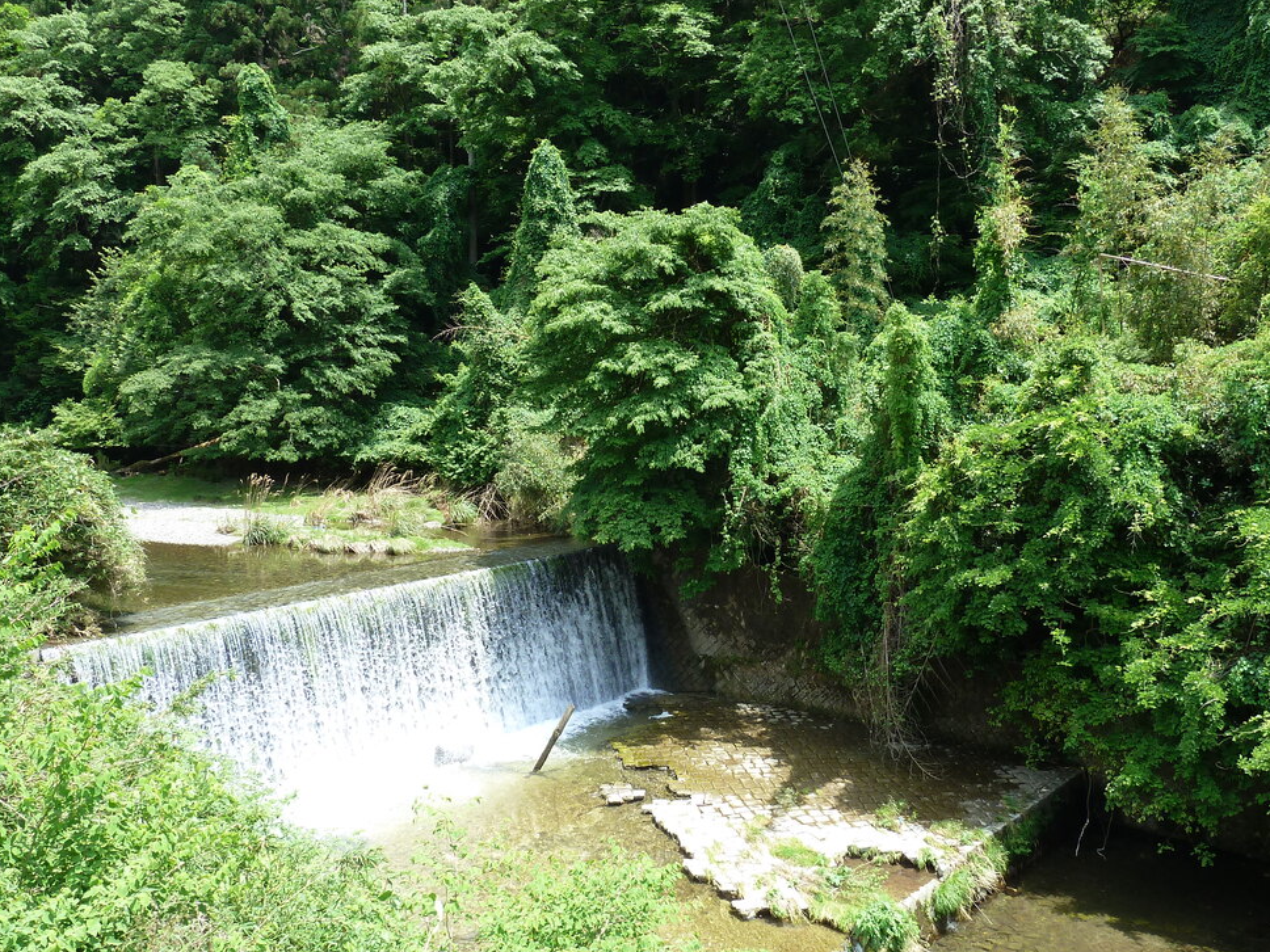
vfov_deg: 45.4
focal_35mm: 31
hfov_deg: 58.3
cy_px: 505
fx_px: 1137
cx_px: 657
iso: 80
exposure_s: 1/160
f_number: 4
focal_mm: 4.1
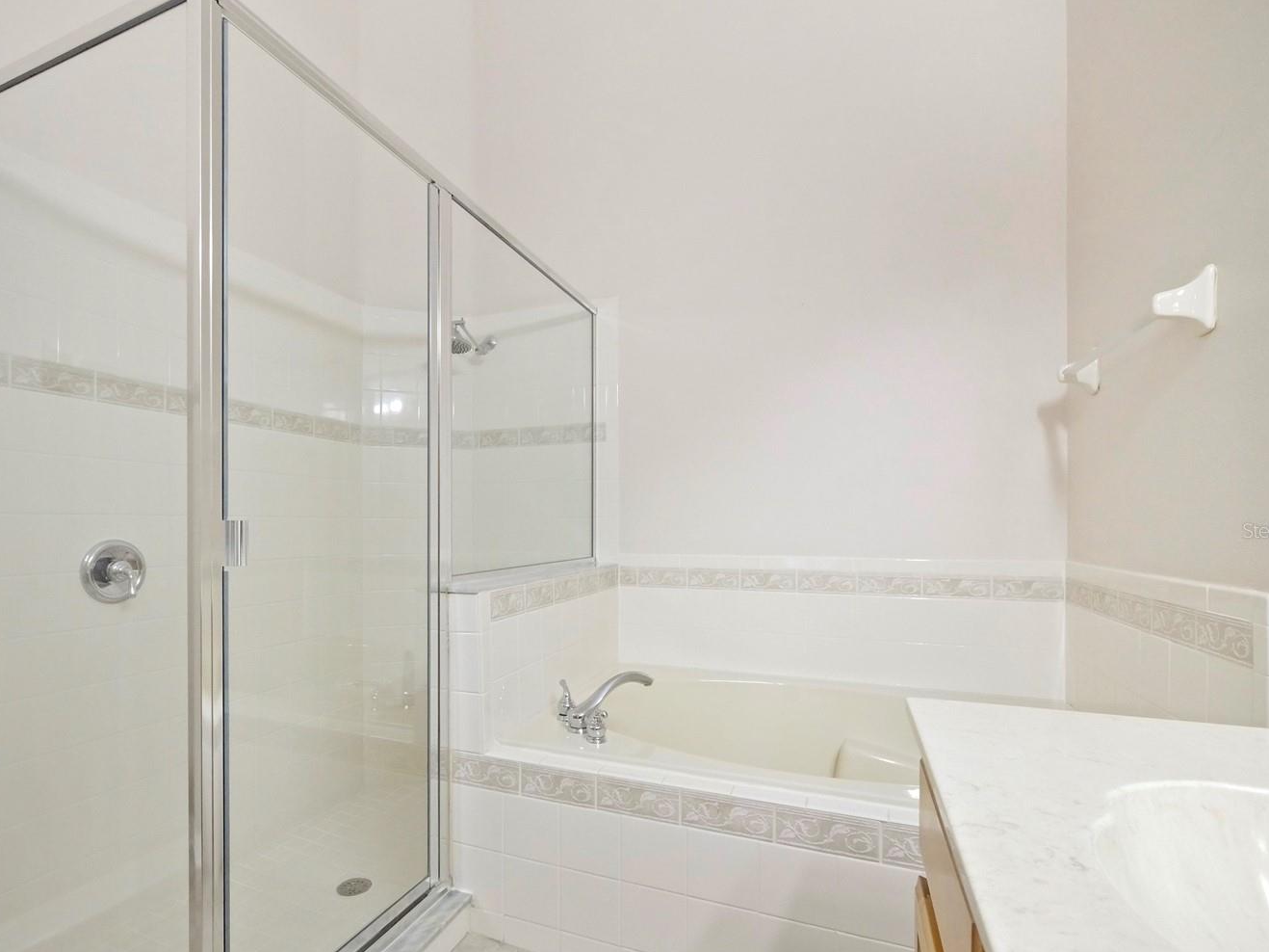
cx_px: 563
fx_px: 623
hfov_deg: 90.7
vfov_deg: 74.5
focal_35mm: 17
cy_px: 530
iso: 2500
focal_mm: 7
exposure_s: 1/60
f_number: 4
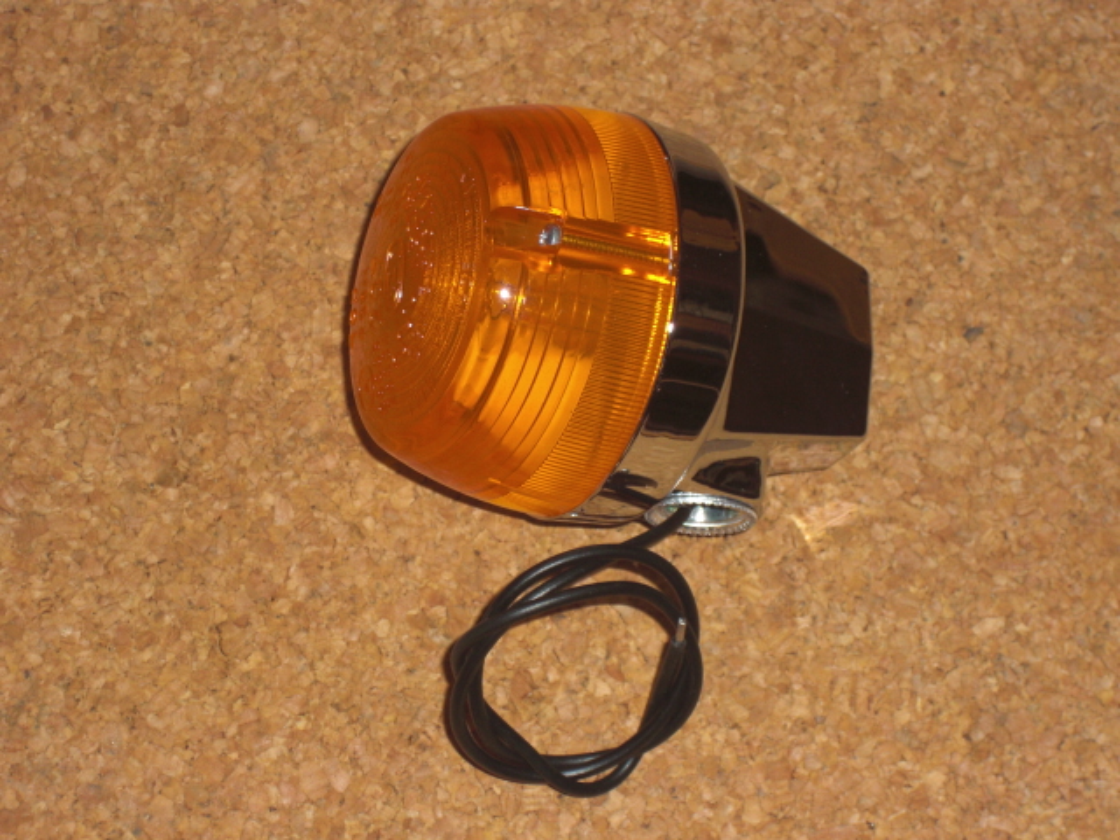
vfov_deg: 13.2
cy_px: 420
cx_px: 560
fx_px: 3624
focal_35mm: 112
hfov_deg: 17.6
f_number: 5.8
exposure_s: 1/30
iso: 100
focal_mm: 19.6
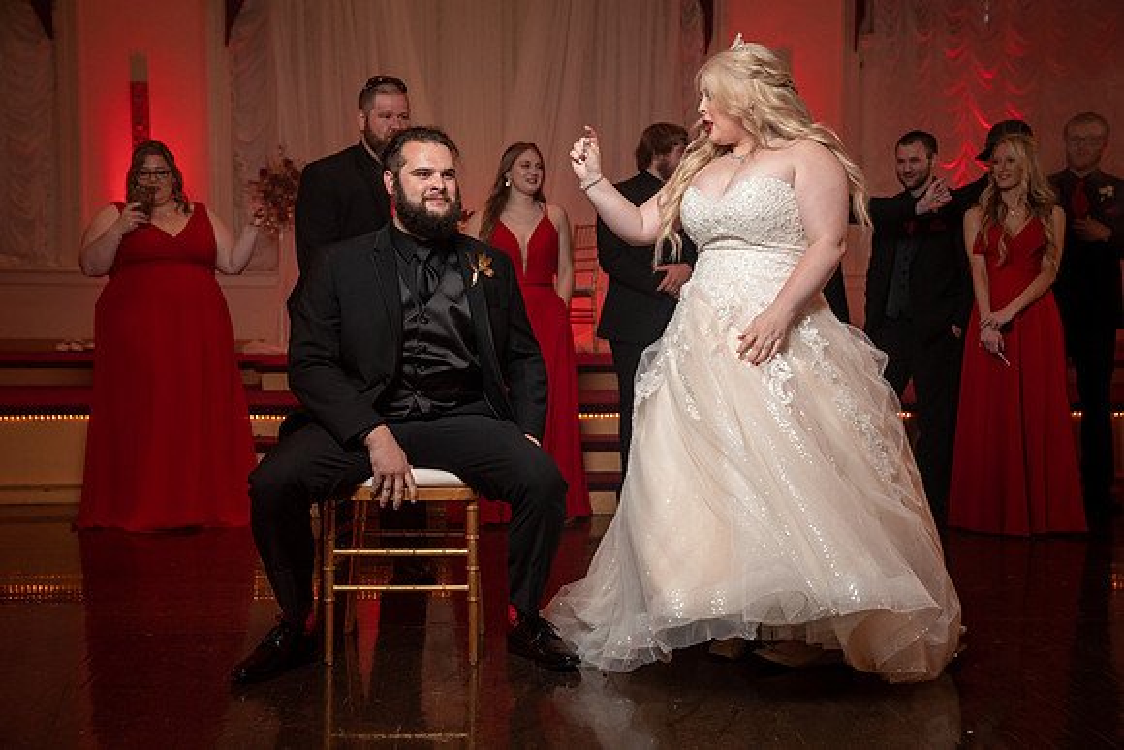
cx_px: 562
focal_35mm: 44
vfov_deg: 30.5
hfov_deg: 44.5
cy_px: 375
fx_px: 1374
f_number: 4
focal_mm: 44
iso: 2000
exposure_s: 1/200
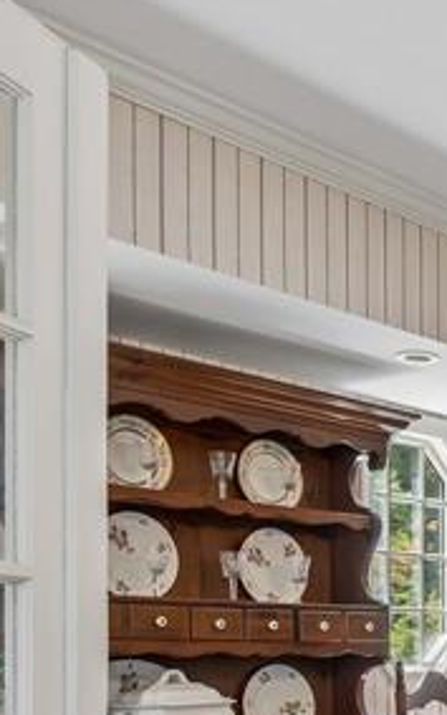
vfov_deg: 32.8
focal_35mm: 59
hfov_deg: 18.6
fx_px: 1149
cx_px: 725
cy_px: 644
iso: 640
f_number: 8
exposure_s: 1/50
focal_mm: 16
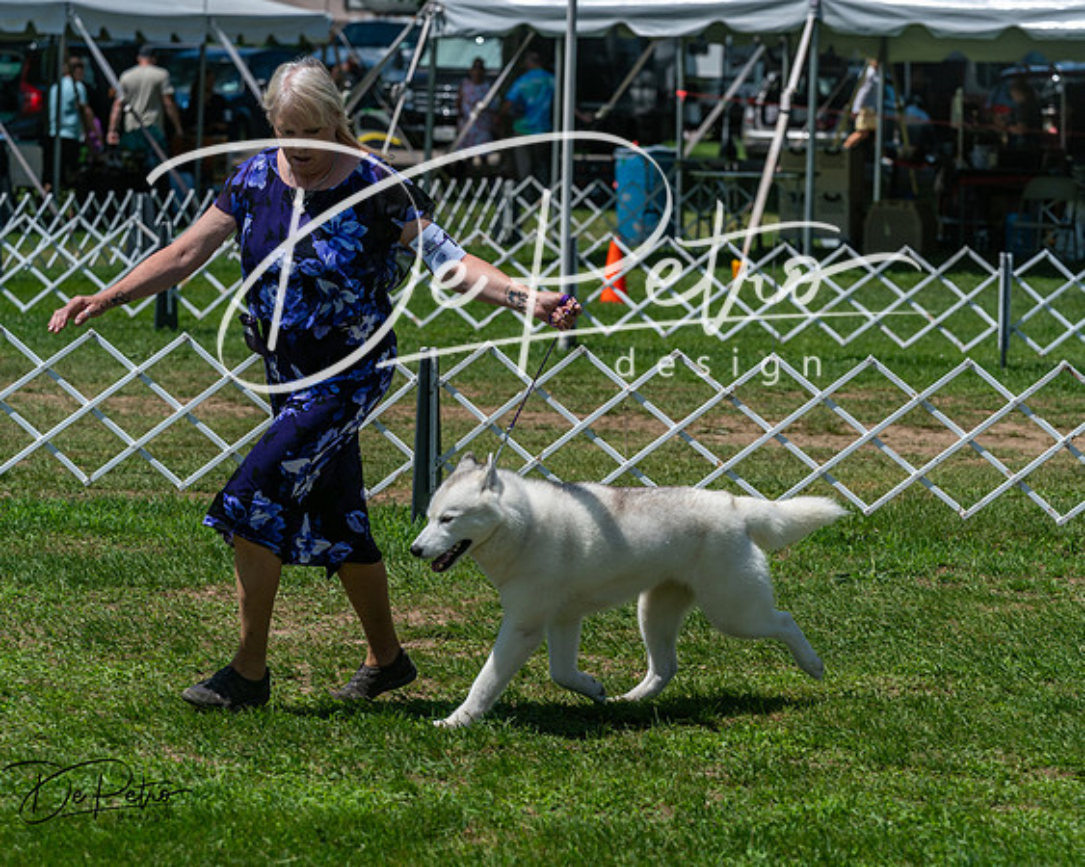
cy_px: 404
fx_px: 5302
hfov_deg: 11.7
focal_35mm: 165
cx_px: 624
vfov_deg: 9.3
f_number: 5.6
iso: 125
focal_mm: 129
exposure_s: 1/1600
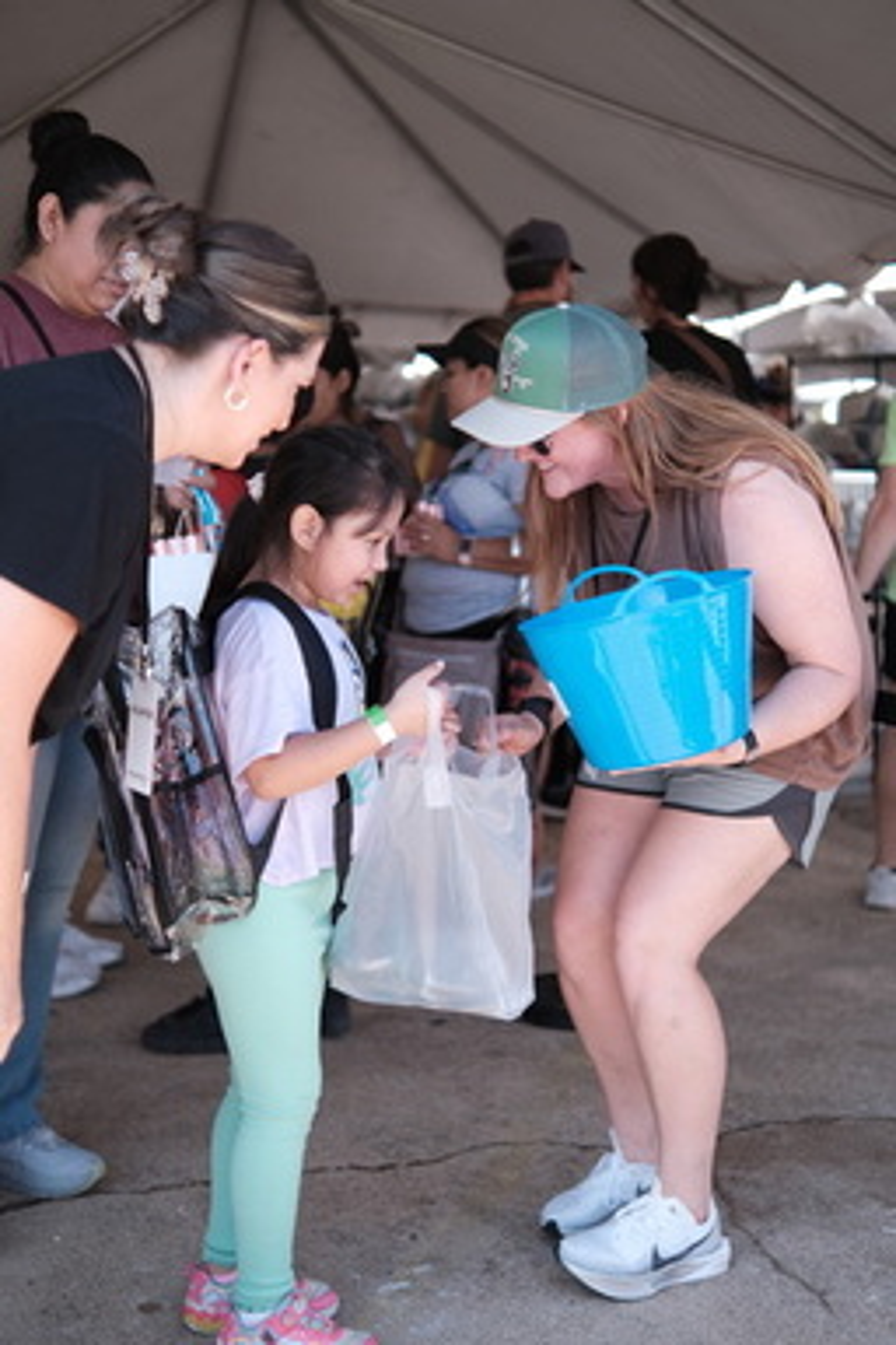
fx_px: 1867
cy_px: 672
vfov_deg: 39.6
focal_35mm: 50
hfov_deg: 27.0
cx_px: 448
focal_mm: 33
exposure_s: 1/1000
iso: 160
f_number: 1.4
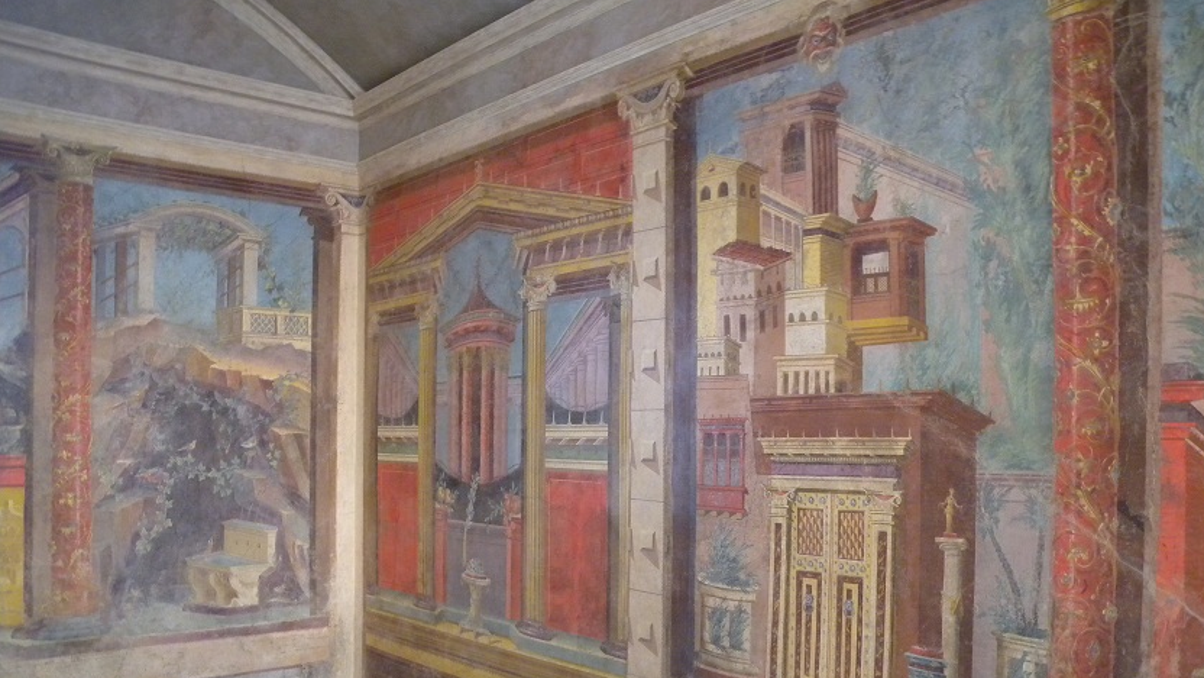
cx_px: 610
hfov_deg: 62.6
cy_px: 436
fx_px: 990
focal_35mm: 31
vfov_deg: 37.5
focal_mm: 6
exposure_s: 1/8.7
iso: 428
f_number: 2.7
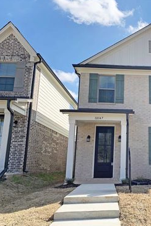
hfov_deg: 33.2
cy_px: 114
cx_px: 149
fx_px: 232
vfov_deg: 51.8
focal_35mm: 37
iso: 25
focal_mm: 4.25
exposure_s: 1/2611
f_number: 1.8
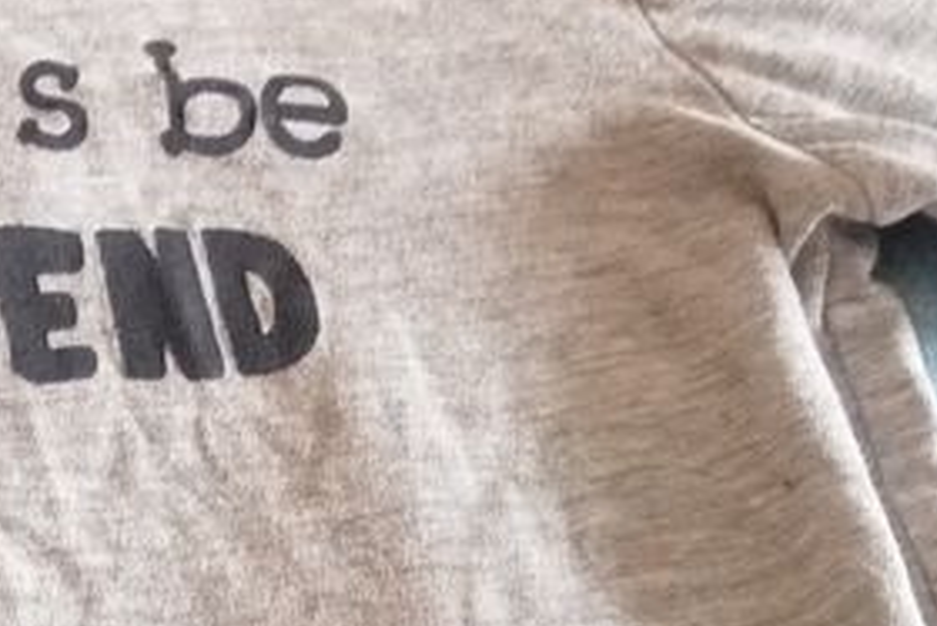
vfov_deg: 13.0
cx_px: -120
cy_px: 589
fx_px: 2708
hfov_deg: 18.8
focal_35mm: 104
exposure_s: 1/33.3
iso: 659
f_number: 2.2
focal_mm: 3.46
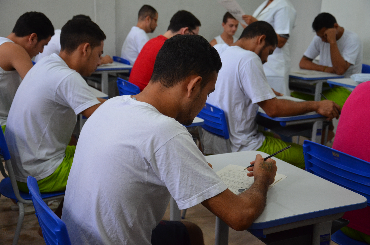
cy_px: 122
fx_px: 523
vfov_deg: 26.4
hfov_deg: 39.0
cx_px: 185
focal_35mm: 51
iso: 800
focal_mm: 34
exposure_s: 1/60
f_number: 4.2
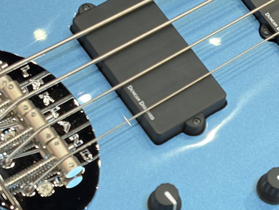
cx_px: 171
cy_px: 129
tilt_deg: -61.1
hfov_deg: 17.5
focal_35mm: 112
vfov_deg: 13.2
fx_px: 903
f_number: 1.6
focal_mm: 5.96
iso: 250
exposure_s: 1/40
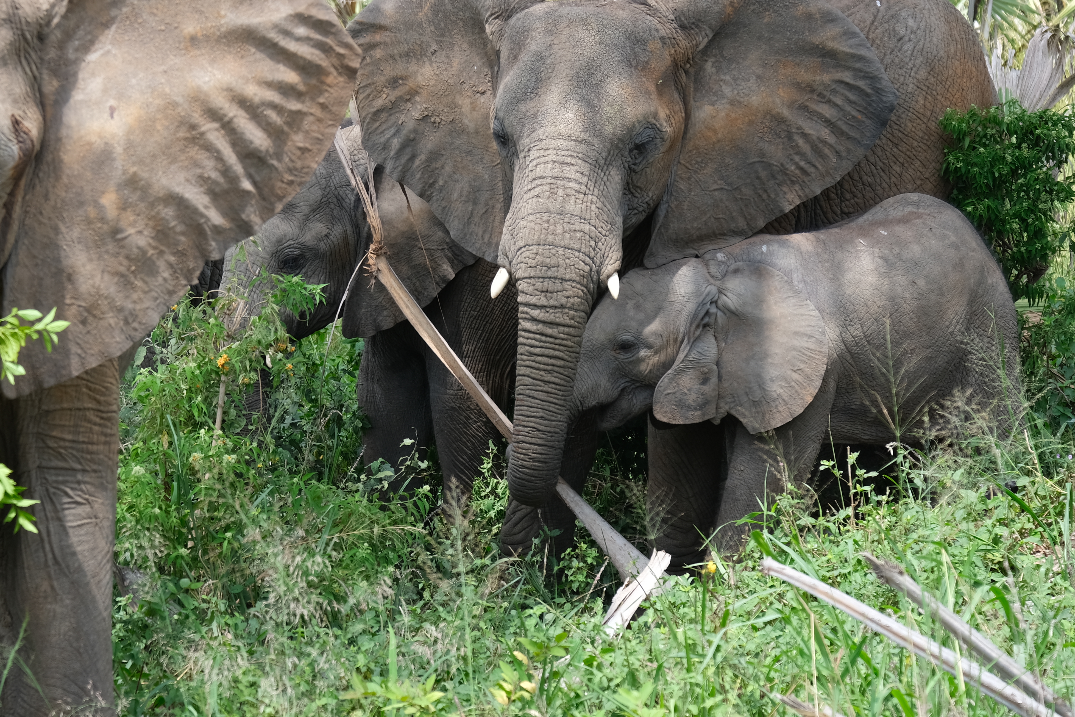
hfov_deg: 9.0
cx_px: 330
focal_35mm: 228
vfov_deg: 6.0
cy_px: 347
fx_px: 6808
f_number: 5
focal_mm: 95
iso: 160
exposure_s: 1/220
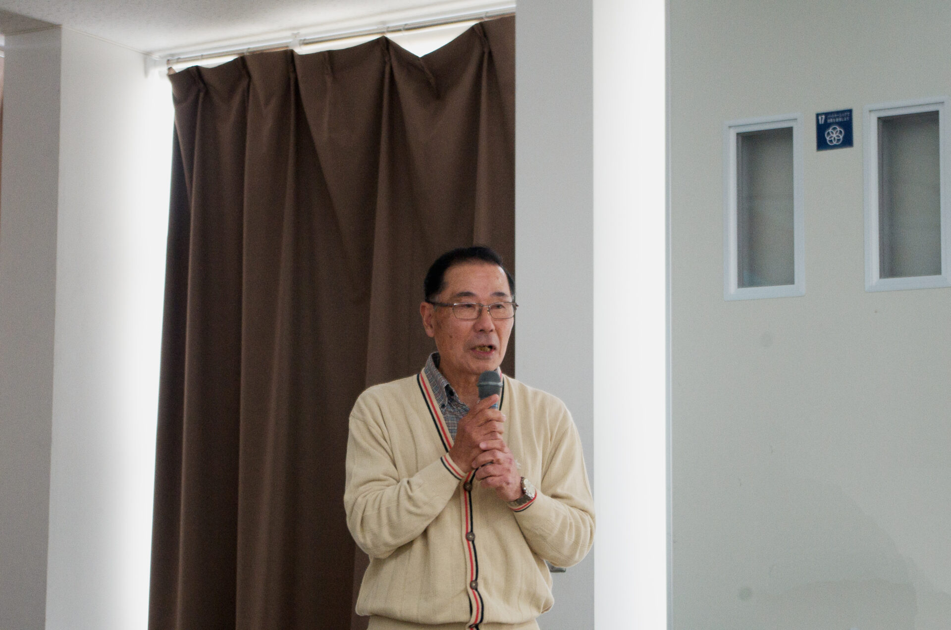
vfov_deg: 16.6
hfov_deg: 24.8
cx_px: 476
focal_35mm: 82
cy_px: 315
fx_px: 2162
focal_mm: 55
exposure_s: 1/100
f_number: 5.6
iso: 3200
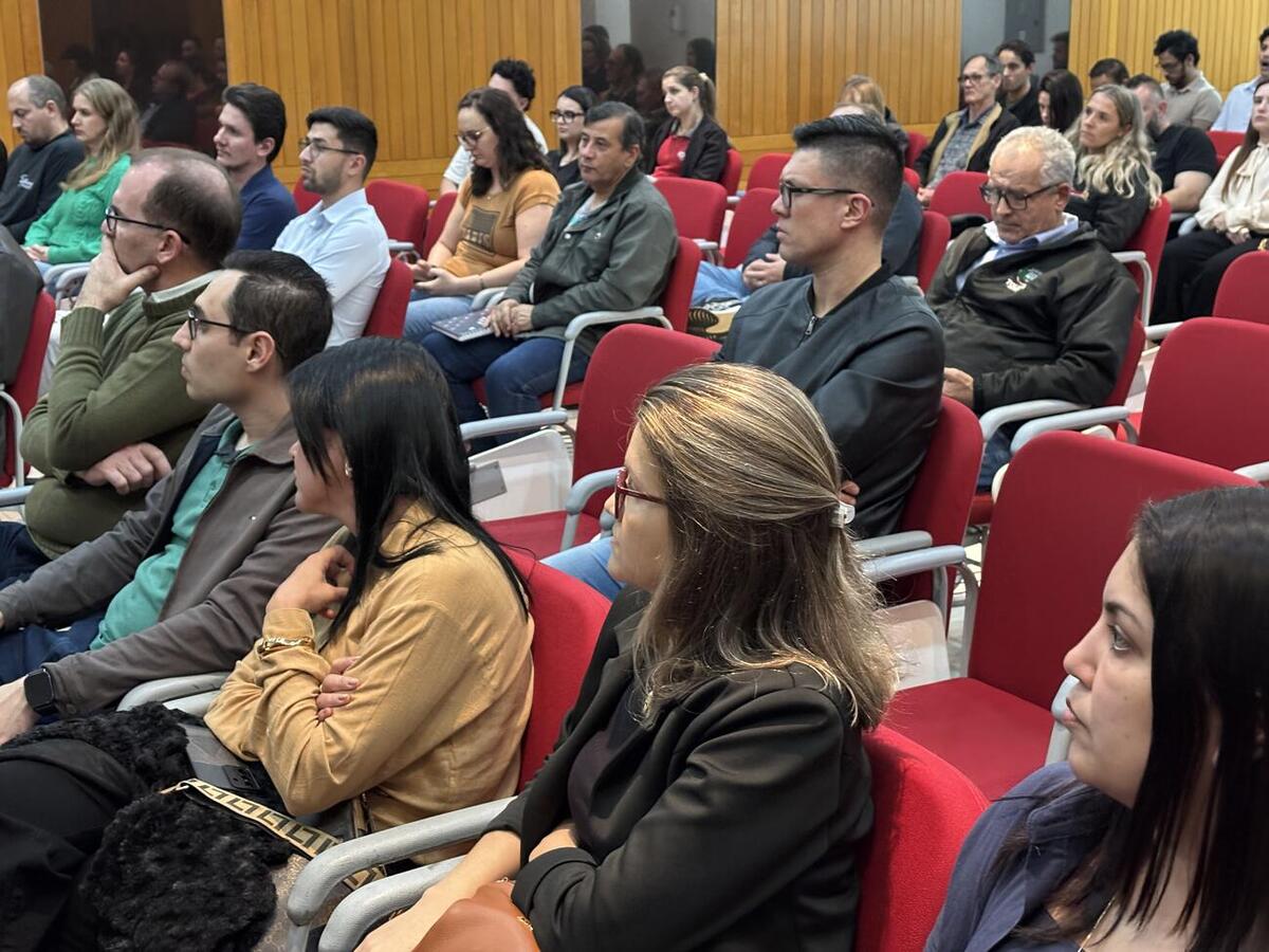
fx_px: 1906
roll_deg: +0.8
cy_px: 476
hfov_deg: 36.8
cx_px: 634
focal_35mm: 52
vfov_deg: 28.0
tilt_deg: -13.4
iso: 320
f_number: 1.6
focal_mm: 5.96
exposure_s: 1/30
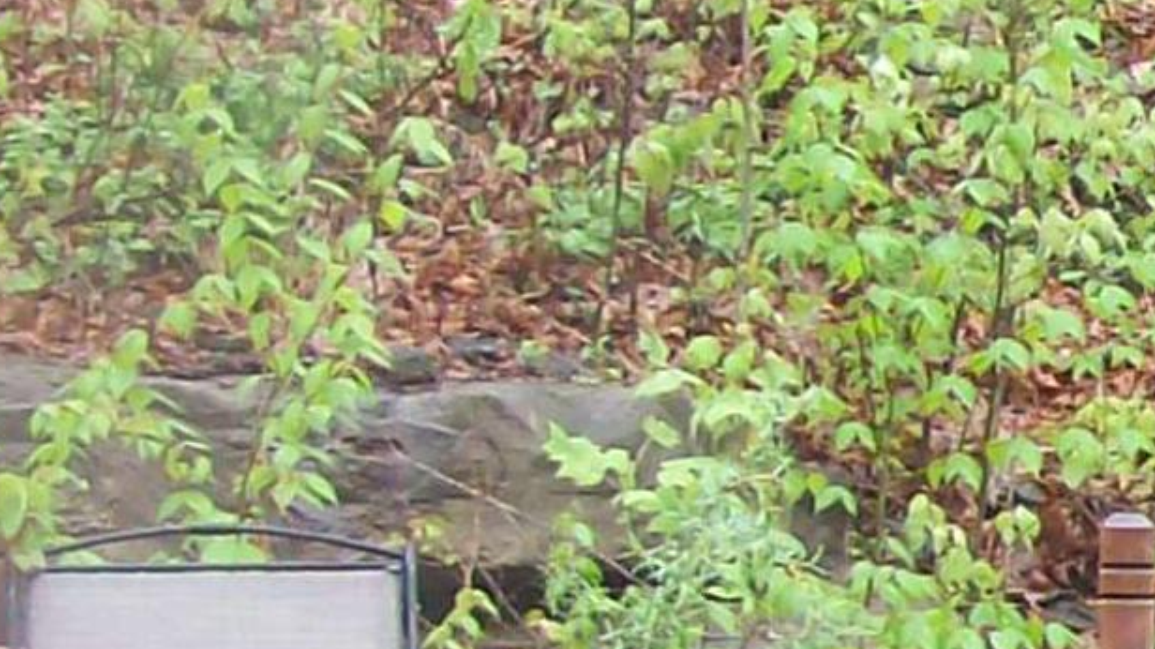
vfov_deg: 6.3
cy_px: 654
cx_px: 2218
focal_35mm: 191
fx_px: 5848
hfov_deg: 10.5
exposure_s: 1/76.1
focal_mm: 6
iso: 80
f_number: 2.7
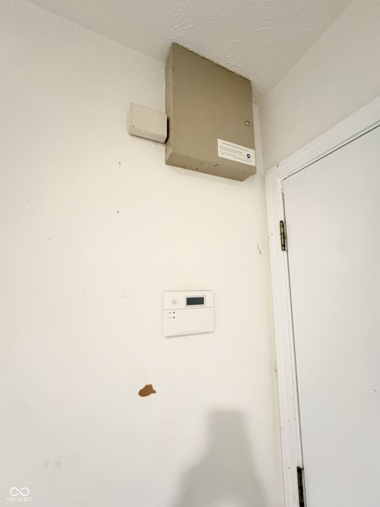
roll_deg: -1.2
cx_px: 190
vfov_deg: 102.1
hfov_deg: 85.7
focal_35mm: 14
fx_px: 205
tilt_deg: +10.3
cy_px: 254
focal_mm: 2.22
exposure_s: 1/30
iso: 1250
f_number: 2.2
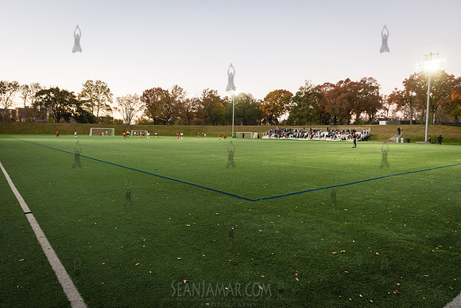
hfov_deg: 73.7
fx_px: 307
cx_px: 230
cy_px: 154
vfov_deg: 53.2
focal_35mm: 24
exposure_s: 1/400
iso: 4000
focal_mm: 24
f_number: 5
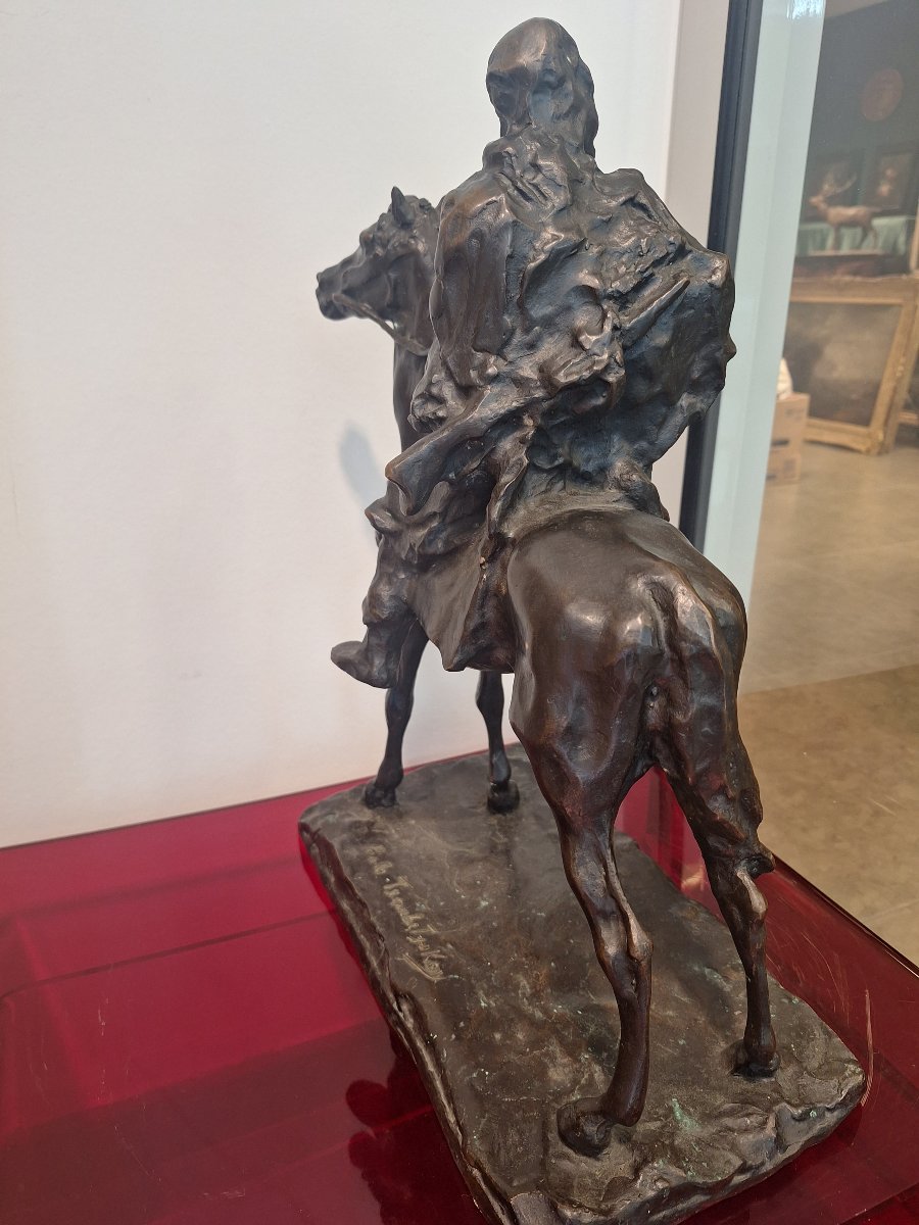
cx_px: 460
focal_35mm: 23
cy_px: 612
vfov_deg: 73.9
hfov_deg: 58.9
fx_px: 814
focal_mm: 5.54
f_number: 1.8
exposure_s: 1/50
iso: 160
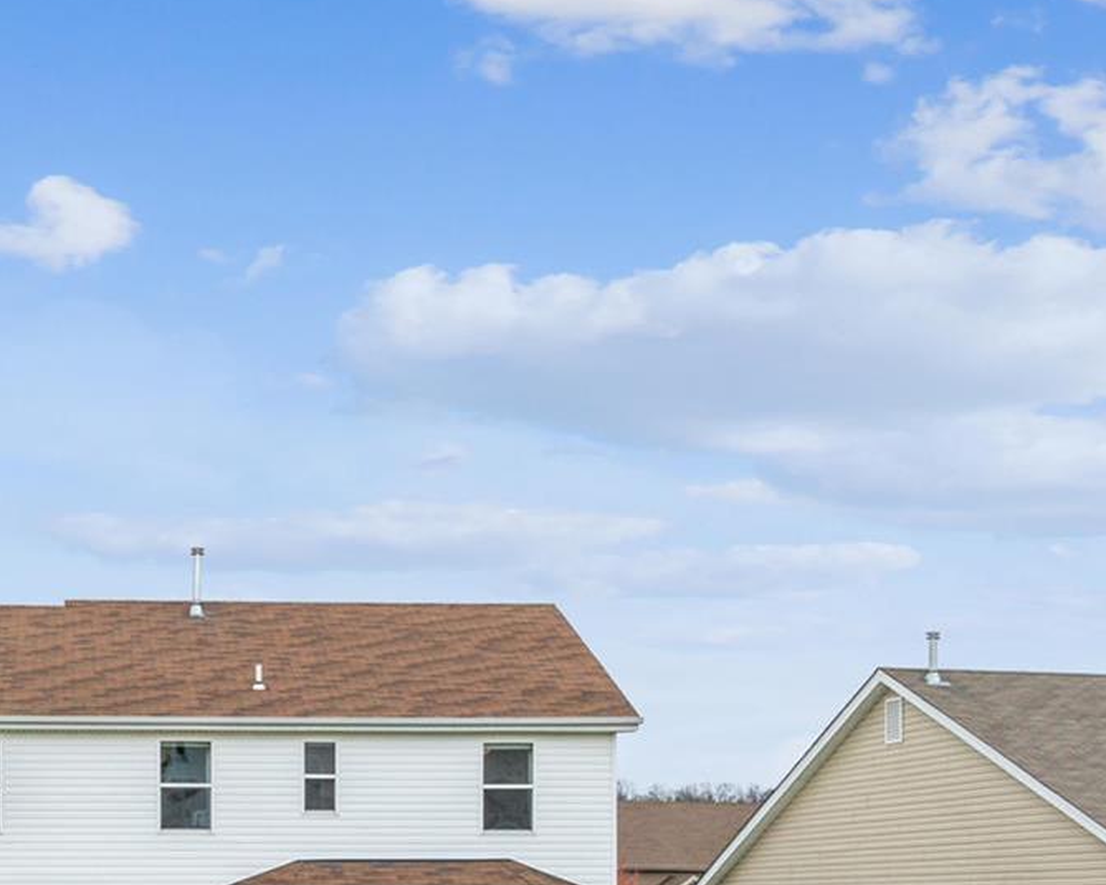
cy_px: 939
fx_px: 1833
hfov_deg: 32.3
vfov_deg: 25.4
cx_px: 157
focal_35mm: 56
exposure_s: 1/200
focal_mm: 12.3
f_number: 5.6
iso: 100
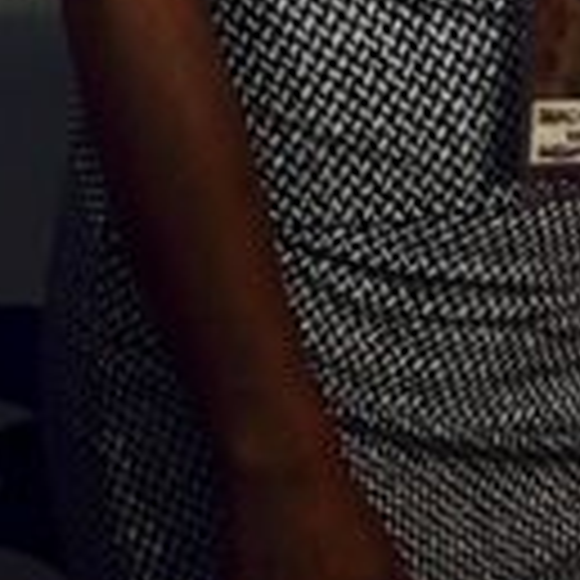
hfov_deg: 8.5
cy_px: 0
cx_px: 607
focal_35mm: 204
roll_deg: -0.3
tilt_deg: -14.4
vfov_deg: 8.5
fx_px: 3867
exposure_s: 1/15
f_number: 2.2
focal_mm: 4.15
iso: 200
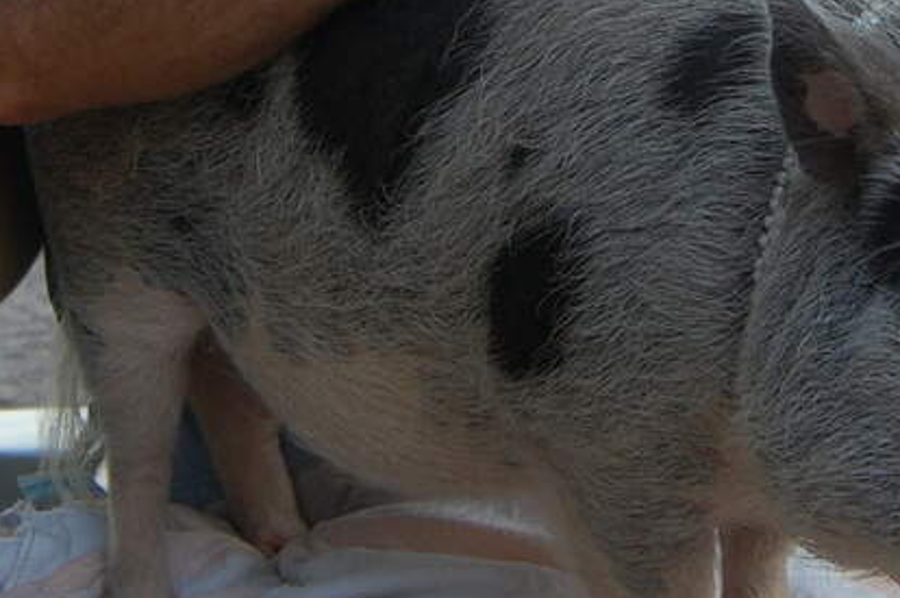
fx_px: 2172
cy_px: -76
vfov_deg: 15.2
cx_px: 730
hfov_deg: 23.0
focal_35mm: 87
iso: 400
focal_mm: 20
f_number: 5
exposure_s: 1/100
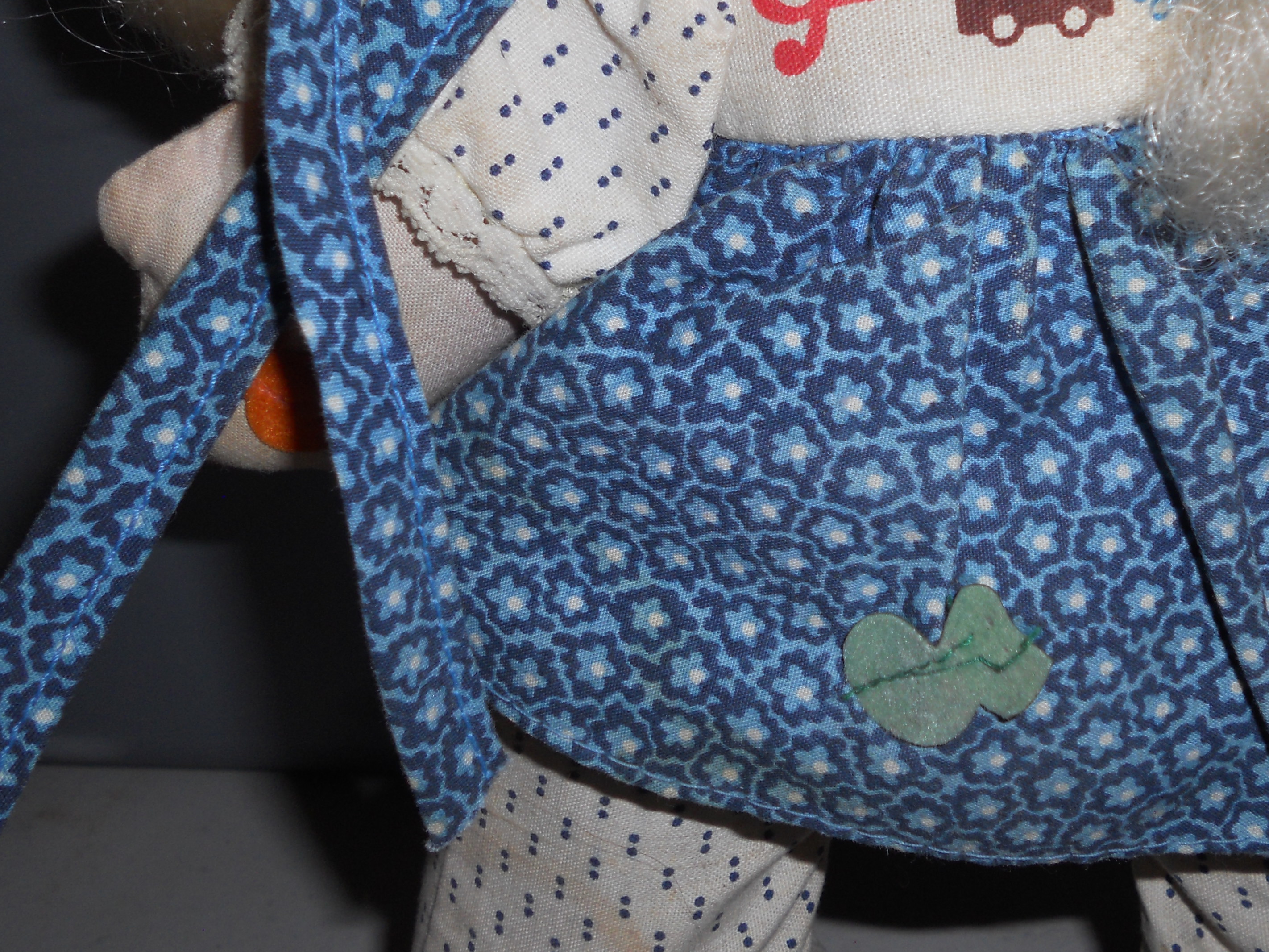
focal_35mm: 45
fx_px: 1650
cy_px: 313
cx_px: 860
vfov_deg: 31.9
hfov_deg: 41.5
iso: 80
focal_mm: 5.8
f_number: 8.8
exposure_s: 1/25
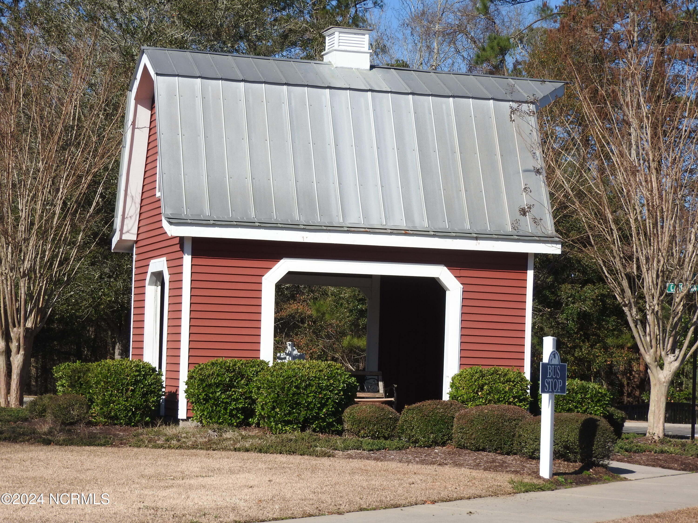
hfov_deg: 20.7
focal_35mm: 95
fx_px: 1916
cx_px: 349
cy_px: 262
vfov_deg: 15.6
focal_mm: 17
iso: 100
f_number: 4.8
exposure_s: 1/800
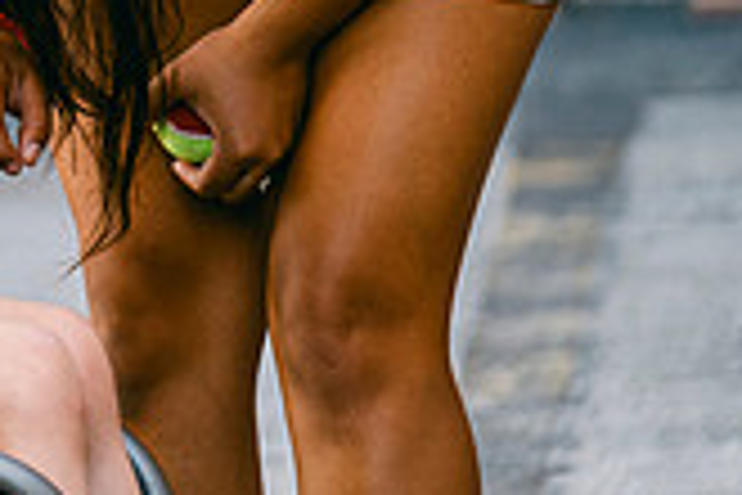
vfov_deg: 1.9
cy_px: -16
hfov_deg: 2.8
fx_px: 15169
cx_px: -405
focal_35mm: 736
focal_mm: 140
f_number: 2.8
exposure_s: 1/170
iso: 160
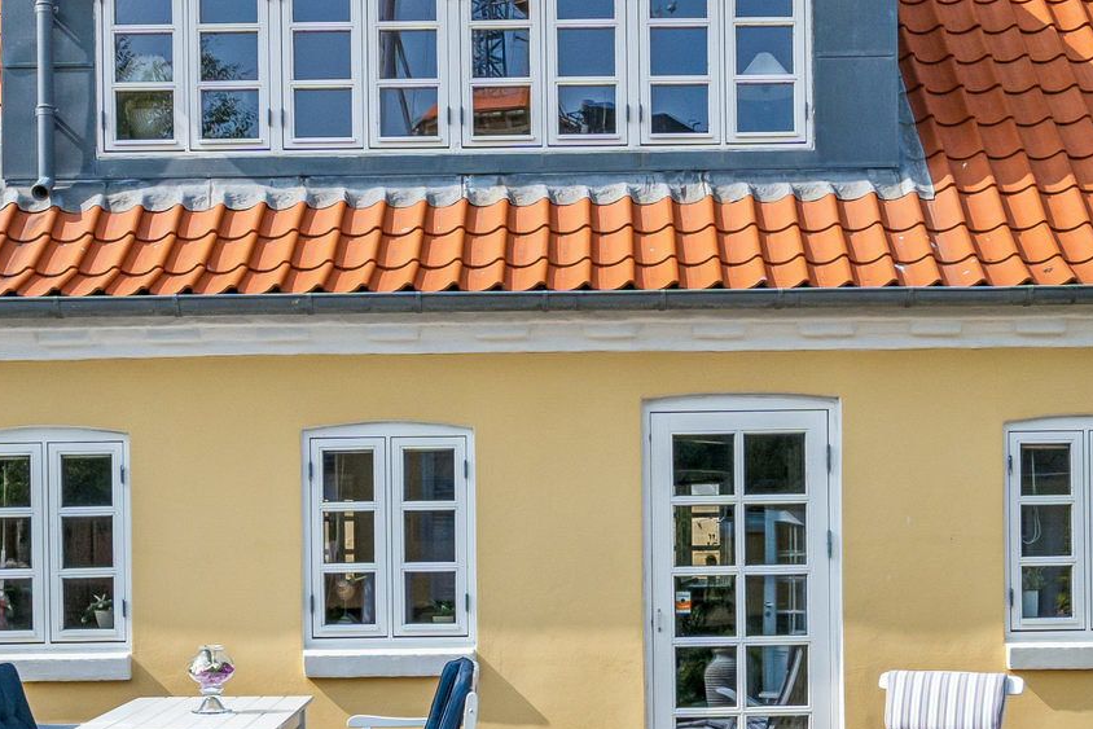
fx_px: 1943
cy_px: 527
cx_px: 562
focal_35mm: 64
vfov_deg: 21.1
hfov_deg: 31.4
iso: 400
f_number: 8
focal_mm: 18
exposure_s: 1/1250
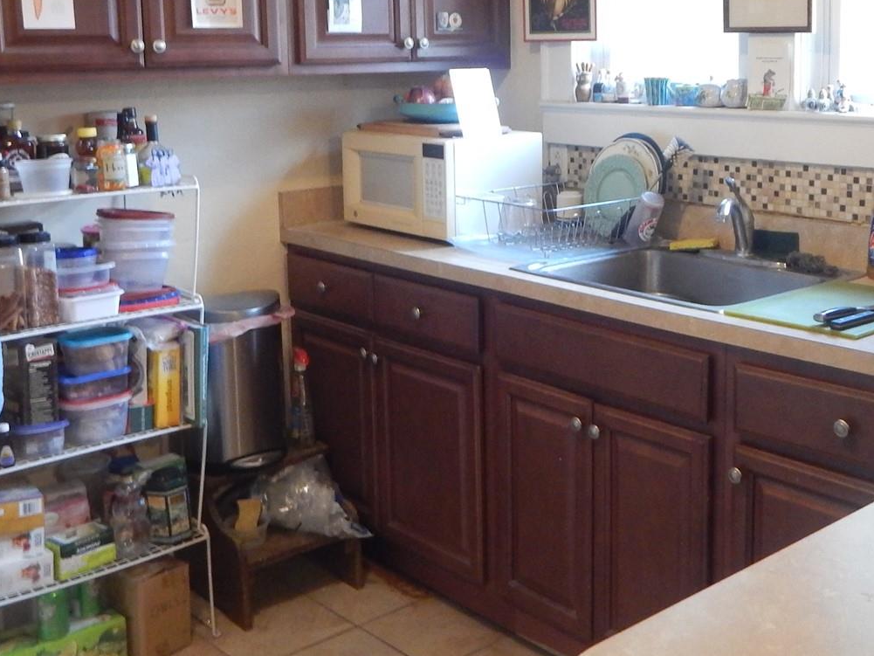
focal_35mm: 45
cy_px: 202
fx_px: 1136
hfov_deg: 41.6
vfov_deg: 31.8
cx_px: 568
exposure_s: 1/20
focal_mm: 4
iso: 400
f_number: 3
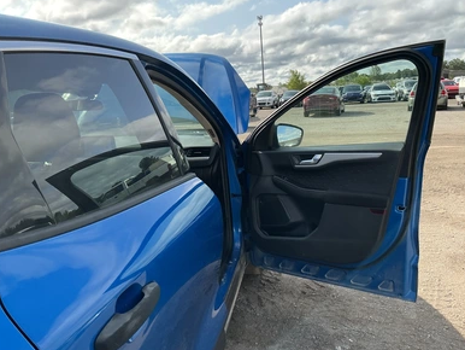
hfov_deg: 61.6
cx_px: 232
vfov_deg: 48.3
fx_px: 390
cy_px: 171
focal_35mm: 29
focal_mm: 3
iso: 25
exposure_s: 1/842
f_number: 1.8
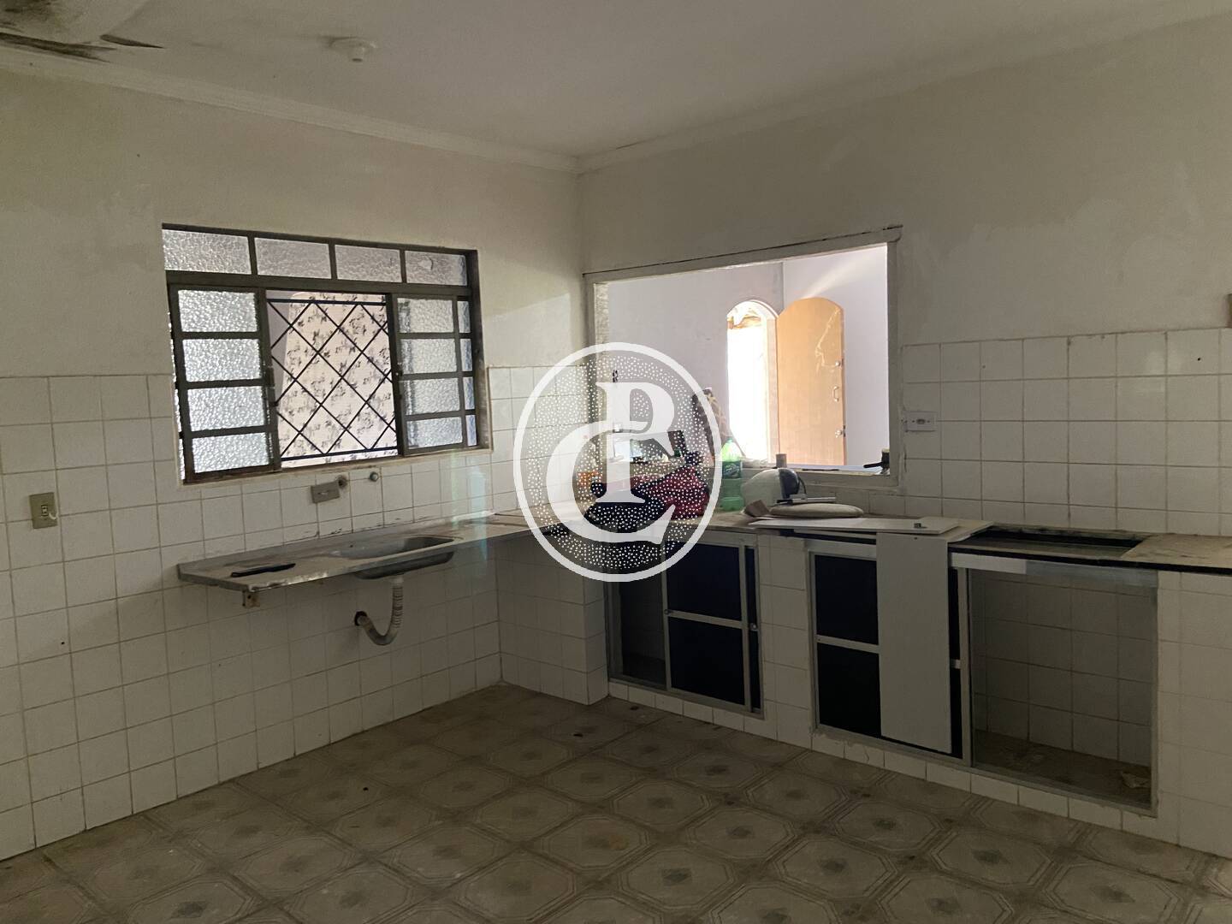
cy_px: 462
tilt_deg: -4.3
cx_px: 616
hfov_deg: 67.3
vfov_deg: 53.1
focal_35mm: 26
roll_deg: +2.0
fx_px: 925
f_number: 1.8
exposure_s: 1/30
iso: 640
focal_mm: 4.25
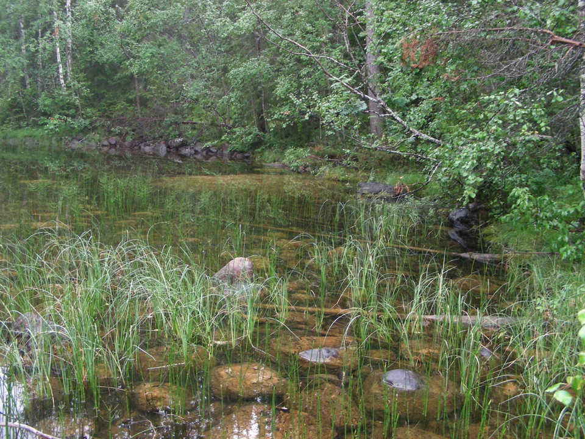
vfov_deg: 37.7
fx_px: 642
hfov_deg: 49.0
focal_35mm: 38
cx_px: 292
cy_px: 220
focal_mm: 6.3
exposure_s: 1/16.2
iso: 200
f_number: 3.5
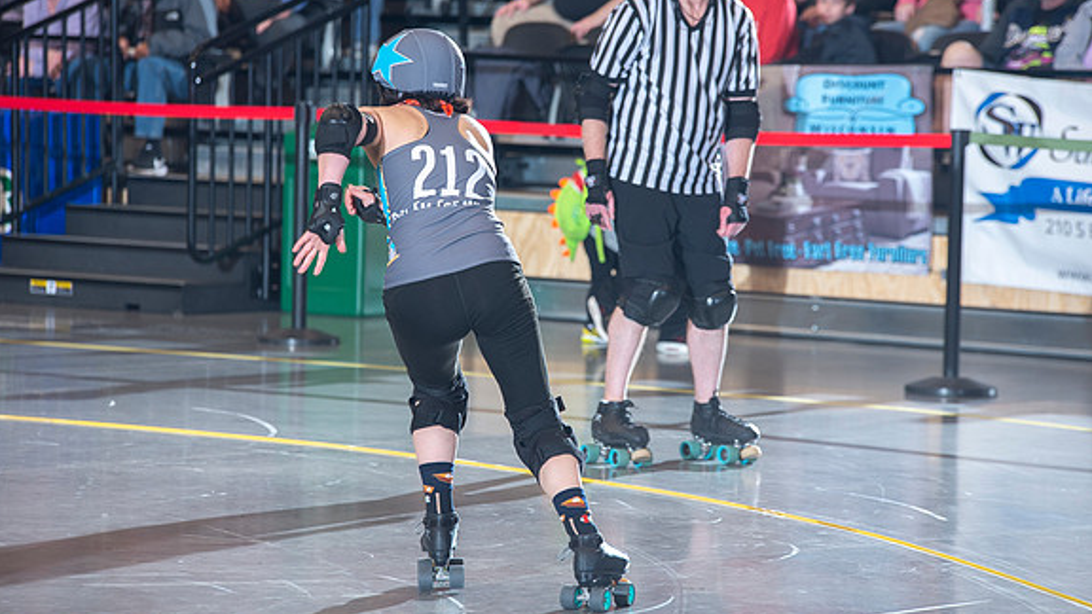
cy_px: 281
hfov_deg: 10.2
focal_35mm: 211
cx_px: 544
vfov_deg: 5.8
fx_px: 6110
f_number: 5.6
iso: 640
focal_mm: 200
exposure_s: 1/160
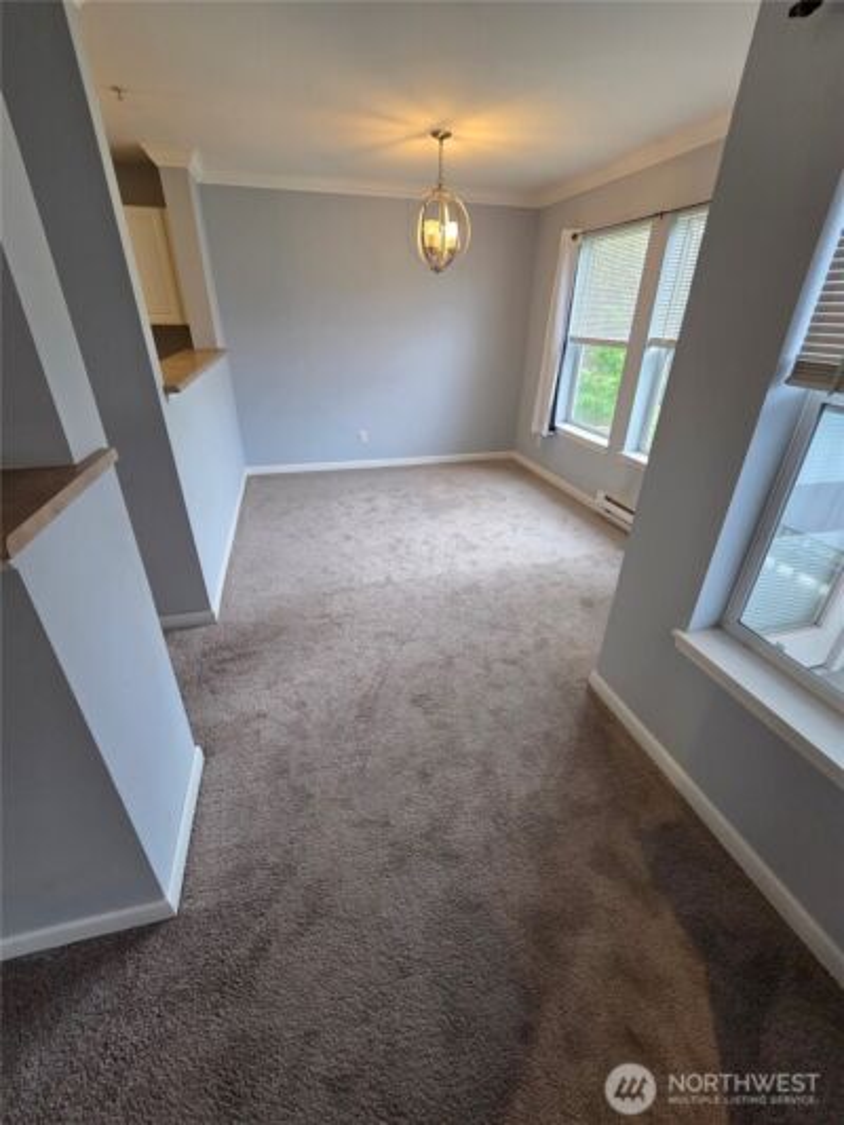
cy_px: 562
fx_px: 422
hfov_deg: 89.9
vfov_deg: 106.2
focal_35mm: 13
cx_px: 422
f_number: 2.2
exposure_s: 1/120
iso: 160
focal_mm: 2.2
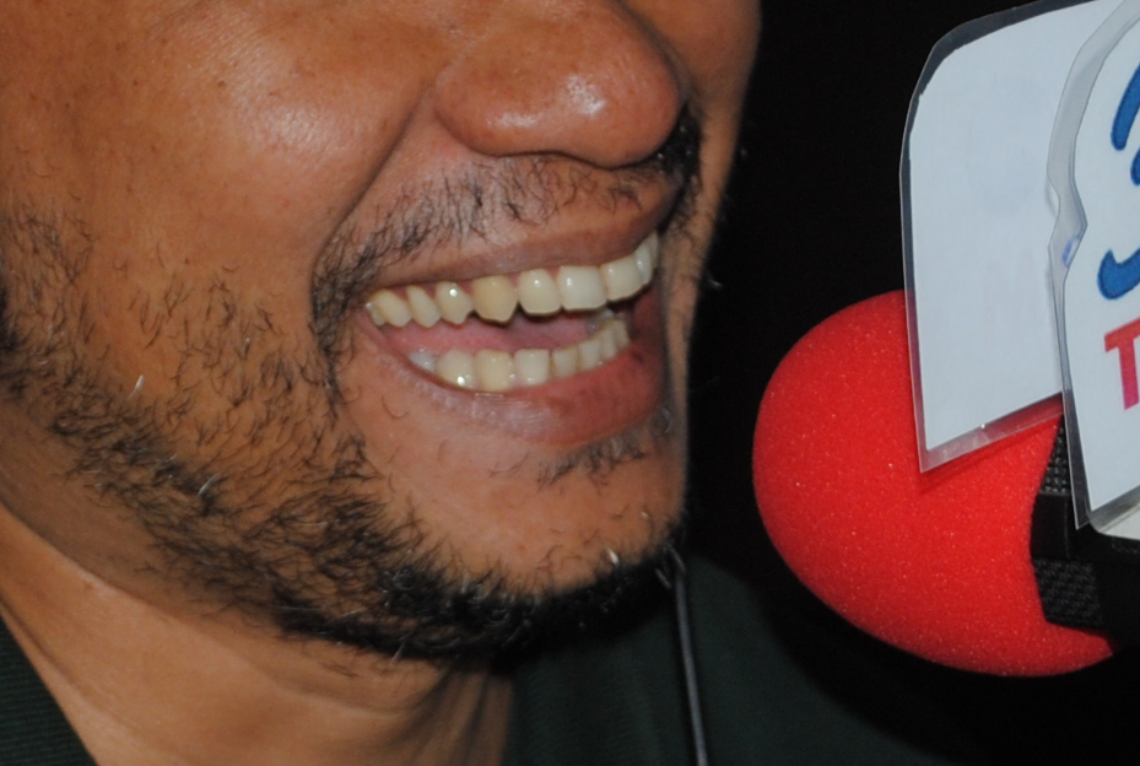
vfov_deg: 7.4
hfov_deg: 11.0
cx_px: 474
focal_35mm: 187
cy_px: 179
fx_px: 5935
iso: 200
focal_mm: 40
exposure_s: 1/60
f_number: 5.3
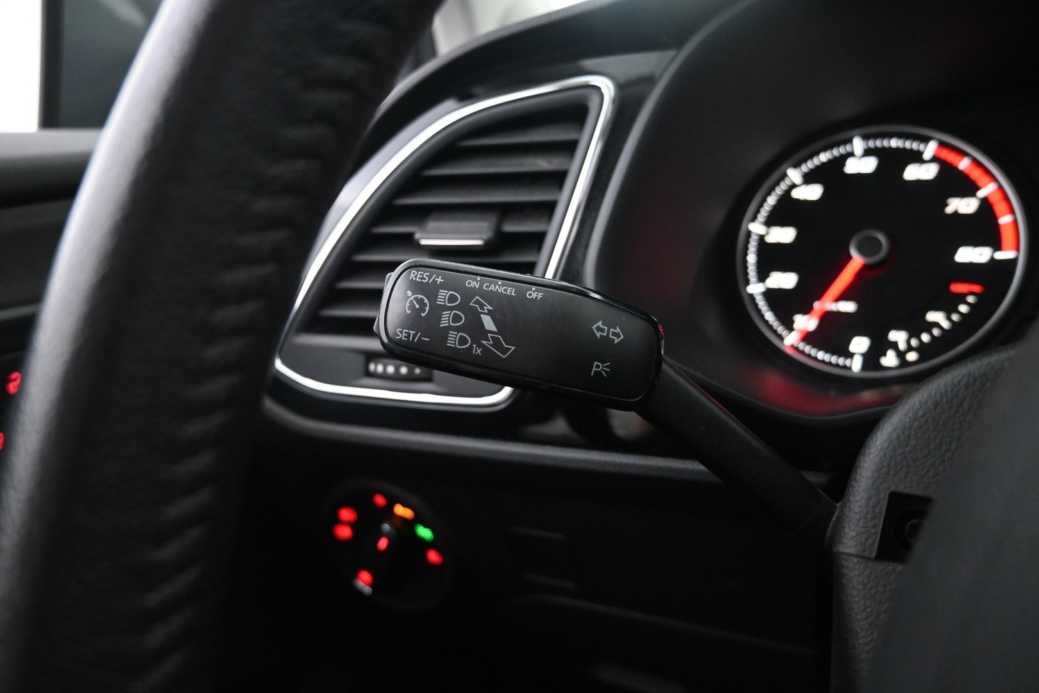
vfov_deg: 53.1
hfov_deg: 73.7
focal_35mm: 24
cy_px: 346
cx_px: 520
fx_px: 693
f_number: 3.5
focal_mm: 16
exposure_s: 1/40
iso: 4000
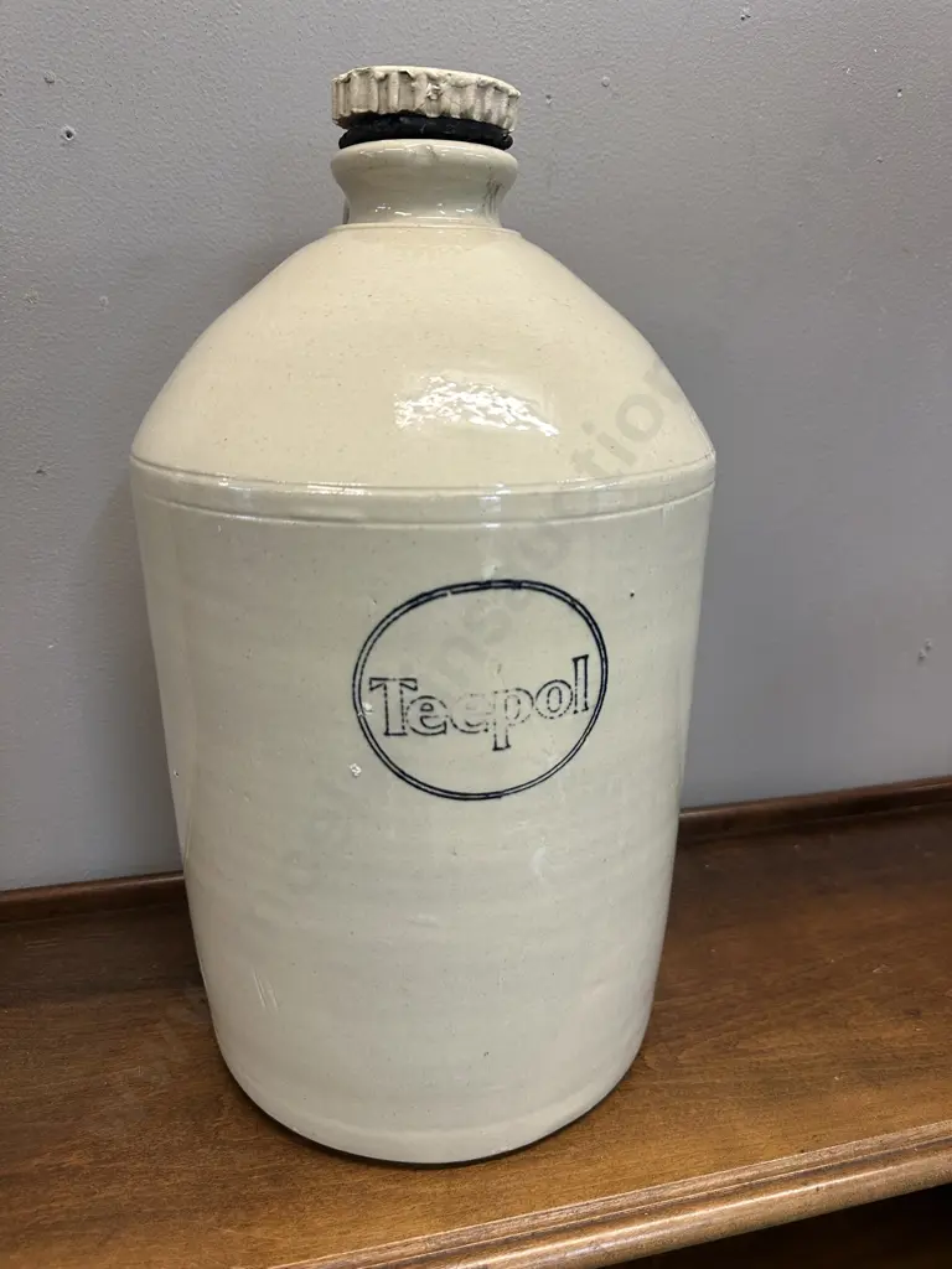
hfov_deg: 56.8
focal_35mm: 24
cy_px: 634
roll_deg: -0.3
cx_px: 476
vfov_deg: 71.6
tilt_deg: -18.8
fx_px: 880
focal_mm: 6.86
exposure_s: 1/50
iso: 160
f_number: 1.78
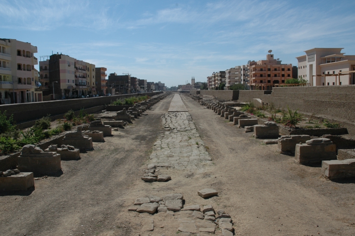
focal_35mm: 31
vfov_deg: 42.2
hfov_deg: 60.3
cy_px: 114
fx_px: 305
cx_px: 179
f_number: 11
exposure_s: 1/500
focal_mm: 18
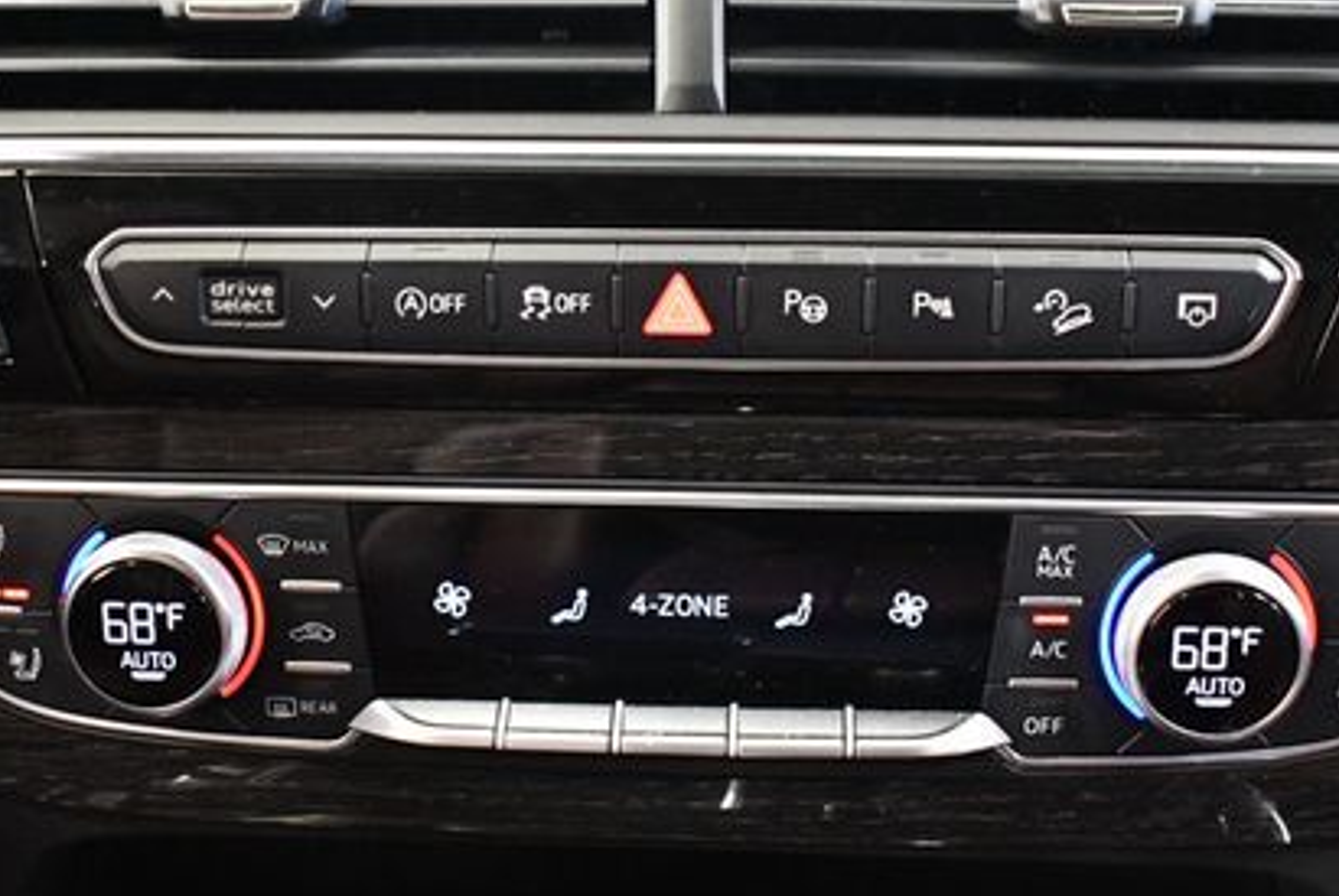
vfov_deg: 24.2
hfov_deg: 35.6
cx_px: 642
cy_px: 508
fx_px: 2085
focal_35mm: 56
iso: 5000
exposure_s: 1/60
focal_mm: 18
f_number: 3.5
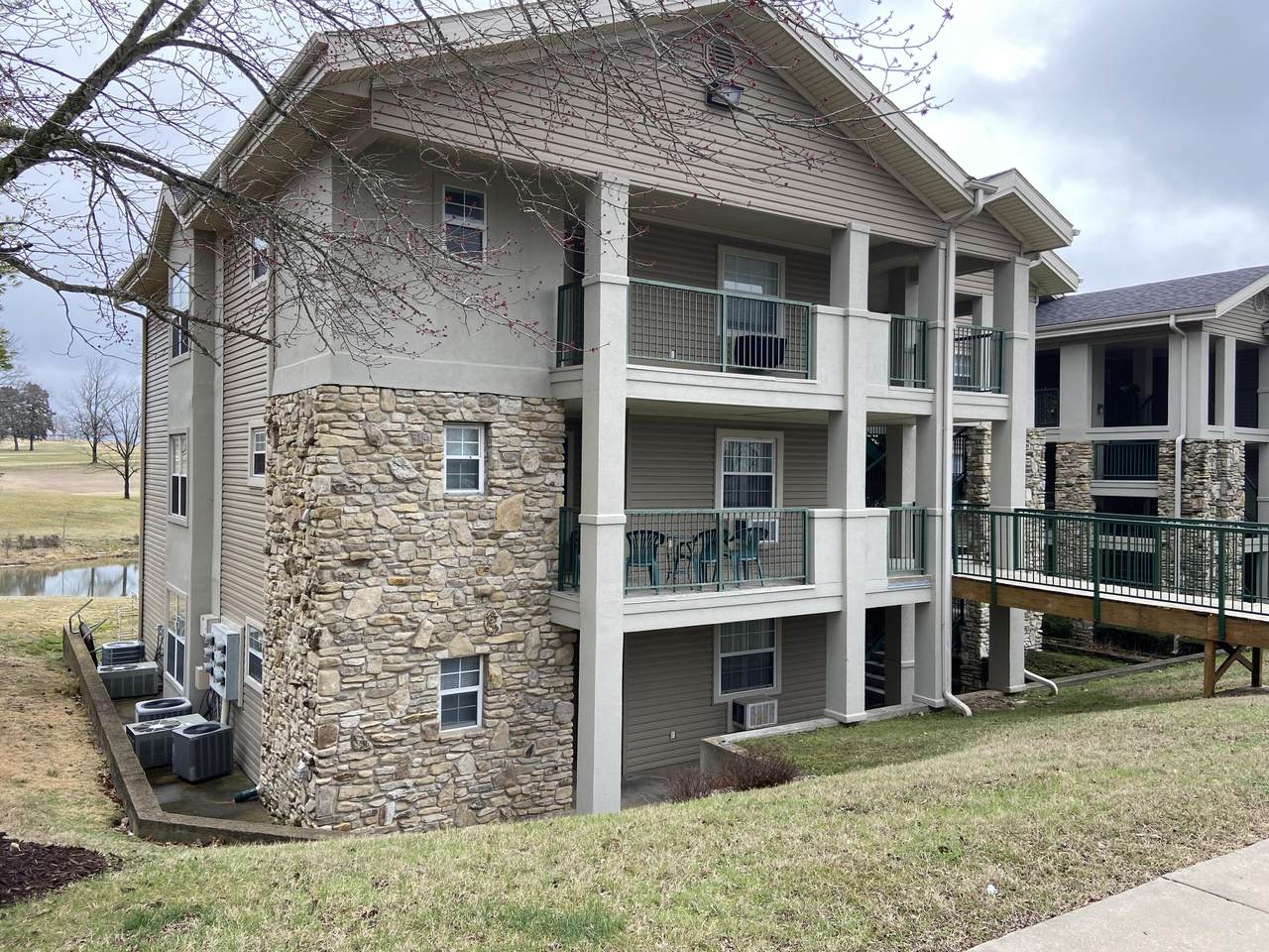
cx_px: 634
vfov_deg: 53.1
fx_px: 953
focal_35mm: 26
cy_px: 476
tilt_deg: +0.7
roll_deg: -1.0
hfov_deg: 67.3
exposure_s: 1/767
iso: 32
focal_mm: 4.25
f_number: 1.8
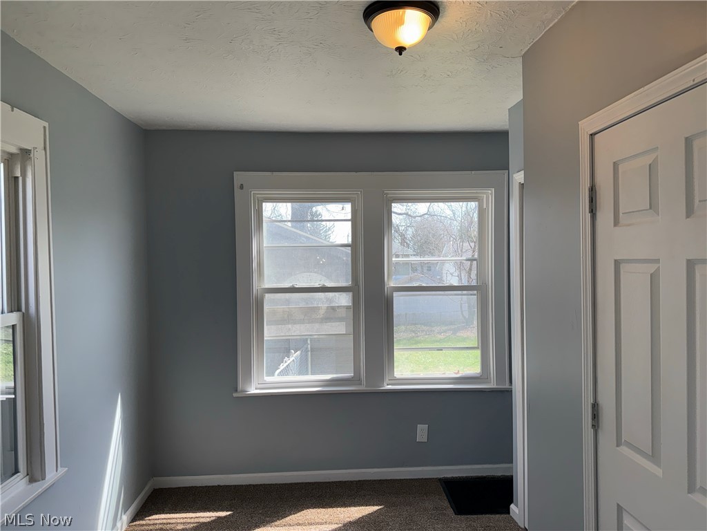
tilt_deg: -1.4
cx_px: 354
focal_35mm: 24
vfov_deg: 56.8
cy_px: 266
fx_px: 490
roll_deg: +0.8
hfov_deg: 71.6
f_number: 1.78
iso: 50
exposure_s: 1/428
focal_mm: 6.76
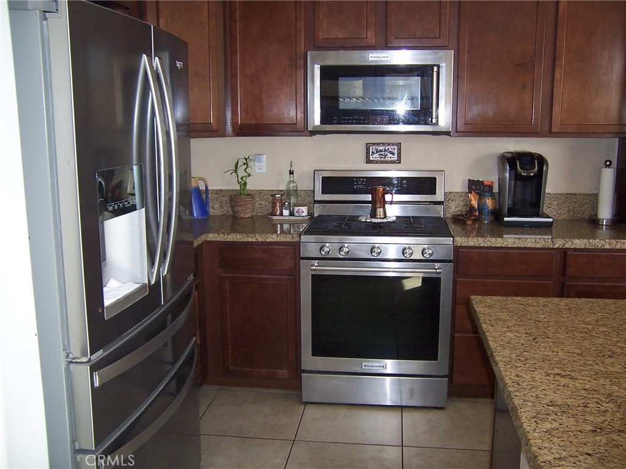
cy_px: 234
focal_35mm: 33
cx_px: 313
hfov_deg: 55.4
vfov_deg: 42.9
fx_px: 597
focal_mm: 5.5
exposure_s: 1/60
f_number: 2.8
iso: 140
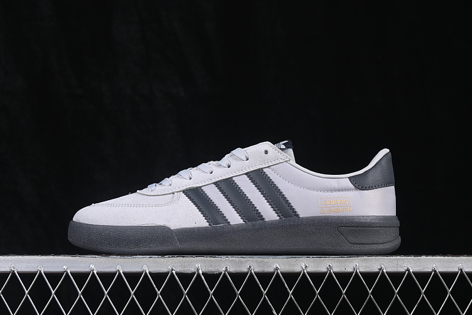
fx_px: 983
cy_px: 158
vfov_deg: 18.2
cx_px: 236
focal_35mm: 75
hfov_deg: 27.0
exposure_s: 1/60
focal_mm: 50
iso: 160
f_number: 8
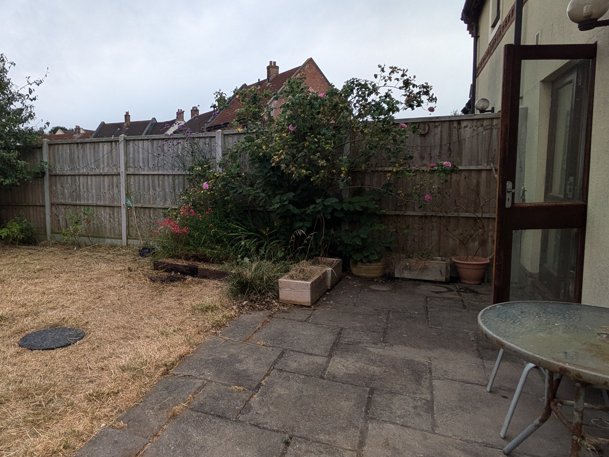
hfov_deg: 69.6
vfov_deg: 56.7
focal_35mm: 24
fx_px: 422
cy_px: 206
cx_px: 204
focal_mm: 1.83
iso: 49
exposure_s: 1/380
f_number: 2.2
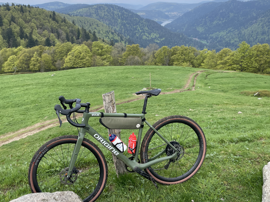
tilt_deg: -17.4
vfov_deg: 42.6
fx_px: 257
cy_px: 75
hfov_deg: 54.9
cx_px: 105
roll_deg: +1.1
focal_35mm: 33
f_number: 1.6
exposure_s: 1/1618
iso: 32
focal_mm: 4.2
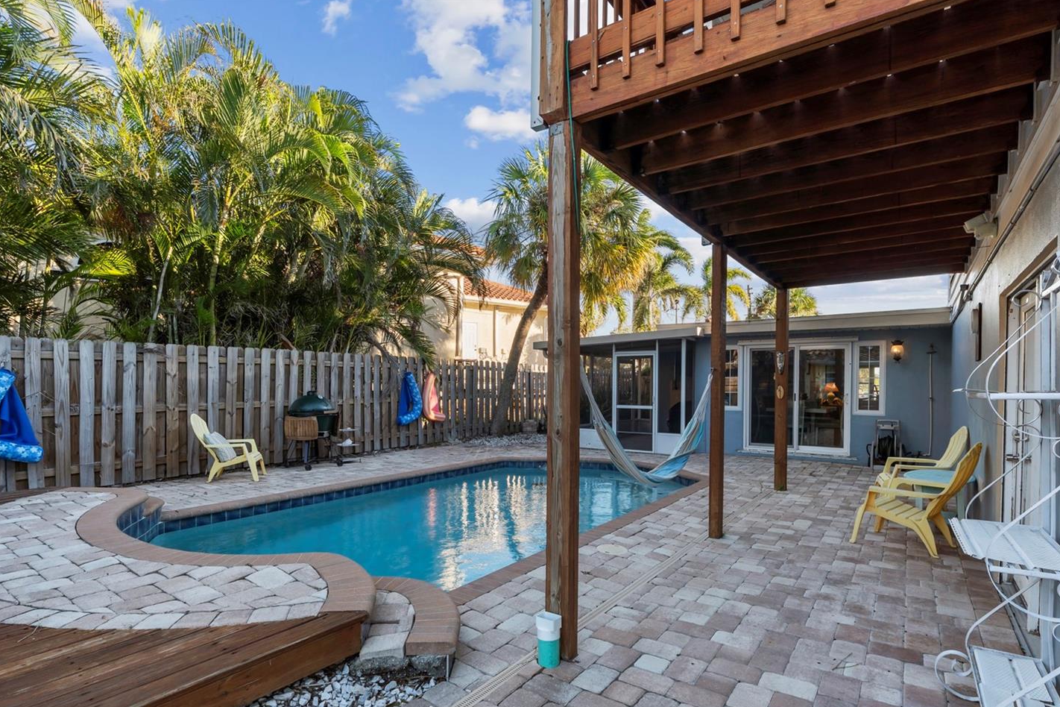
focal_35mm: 18
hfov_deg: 90.0
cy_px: 394
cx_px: 544
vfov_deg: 67.2
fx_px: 530
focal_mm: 16
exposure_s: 1/25
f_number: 9
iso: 250
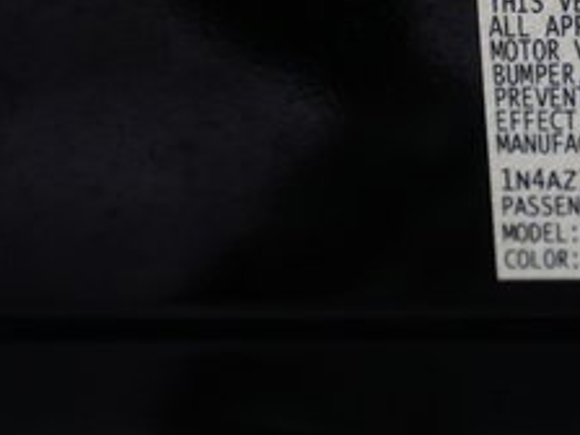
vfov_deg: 18.6
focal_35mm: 77
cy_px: -8
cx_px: 655
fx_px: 1290
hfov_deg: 23.6
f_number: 4.5
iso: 4000
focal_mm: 28
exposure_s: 1/100
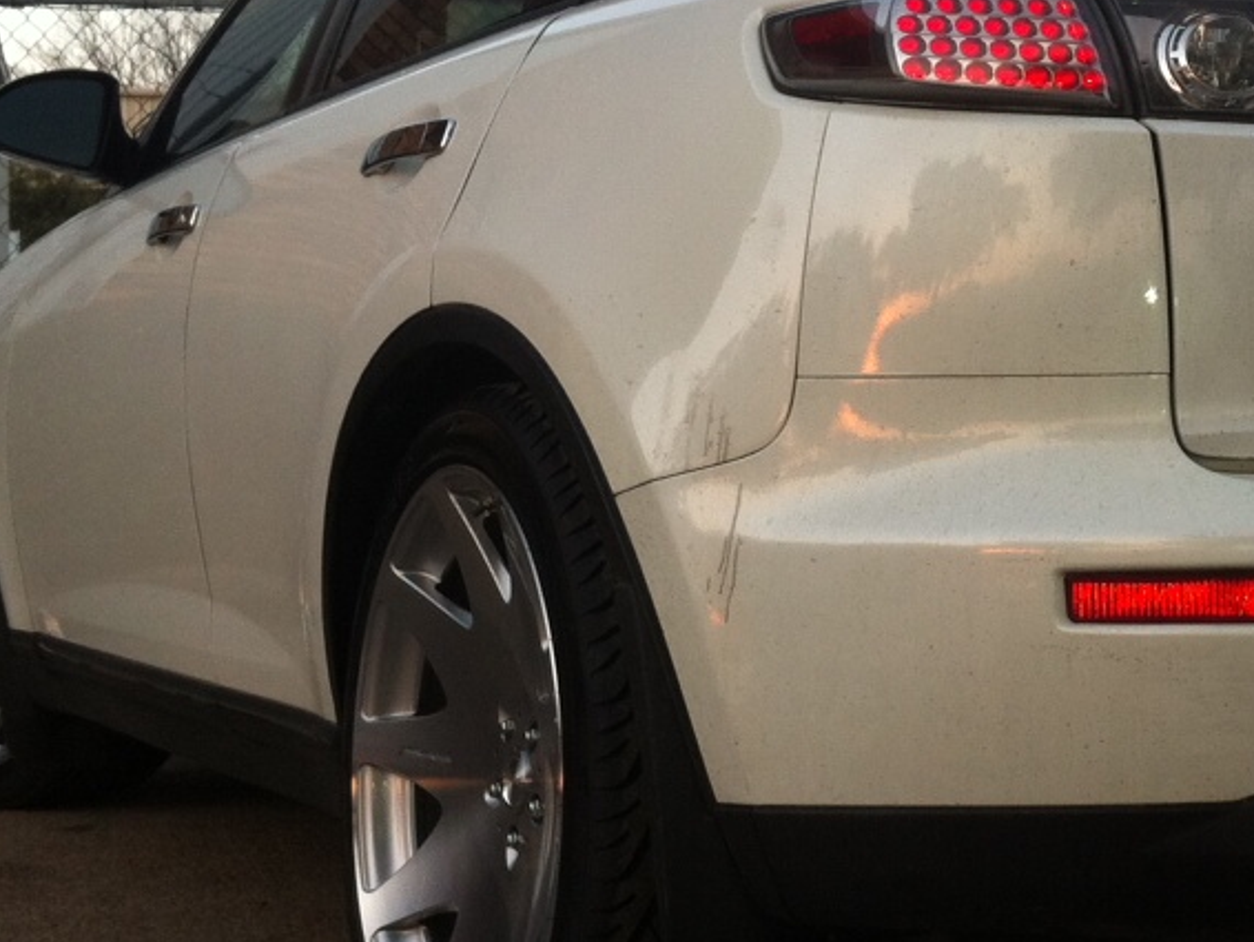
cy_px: 439
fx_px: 2899
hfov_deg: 23.9
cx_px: 1044
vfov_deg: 18.4
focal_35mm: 80
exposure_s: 1/36
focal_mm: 3.85
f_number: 2.8
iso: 80
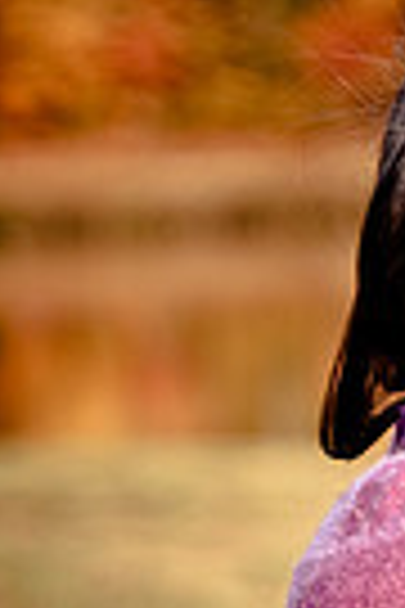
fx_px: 5906
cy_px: 649
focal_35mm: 350
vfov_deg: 5.9
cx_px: 668
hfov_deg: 3.9
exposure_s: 1/160
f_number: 2.8
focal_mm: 70
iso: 100
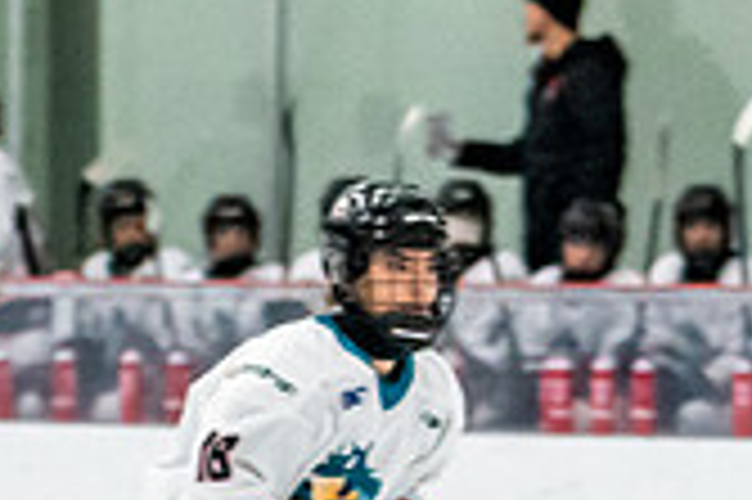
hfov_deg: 4.4
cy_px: 906
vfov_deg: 3.0
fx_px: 9620
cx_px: -412
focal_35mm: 461
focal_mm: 70
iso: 4000
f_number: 2.8
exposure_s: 1/800
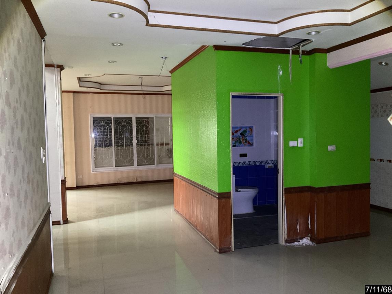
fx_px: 328
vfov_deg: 48.2
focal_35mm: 29
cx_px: 196
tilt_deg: -2.9
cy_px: 147
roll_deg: +1.6
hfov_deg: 61.7
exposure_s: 1/20
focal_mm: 3
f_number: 1.8
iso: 500
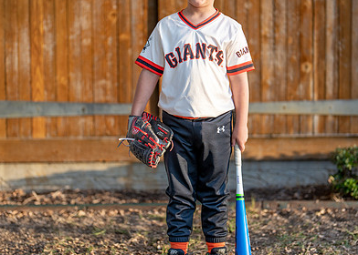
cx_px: 197
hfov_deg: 23.1
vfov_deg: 16.6
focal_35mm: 86
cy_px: 107
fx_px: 874
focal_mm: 50
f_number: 1.2
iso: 100
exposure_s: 1/1250
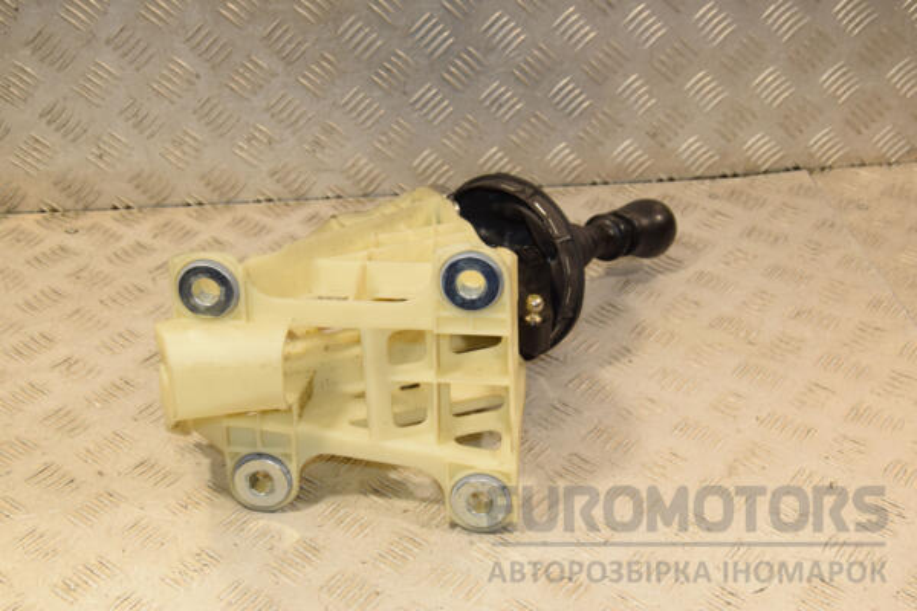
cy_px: 306
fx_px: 1337
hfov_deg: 37.9
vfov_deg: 25.8
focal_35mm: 52
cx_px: 458
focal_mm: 35
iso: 800
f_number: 7.1
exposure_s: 1/200
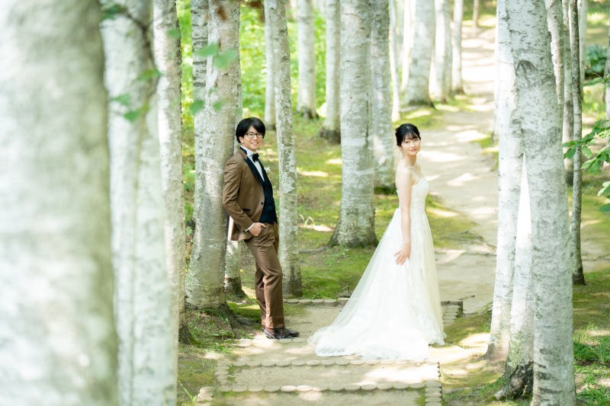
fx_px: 2134
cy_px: 203
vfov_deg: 10.9
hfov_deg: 16.3
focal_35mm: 126
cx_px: 305
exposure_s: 1/800
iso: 1600
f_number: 2.8
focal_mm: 126
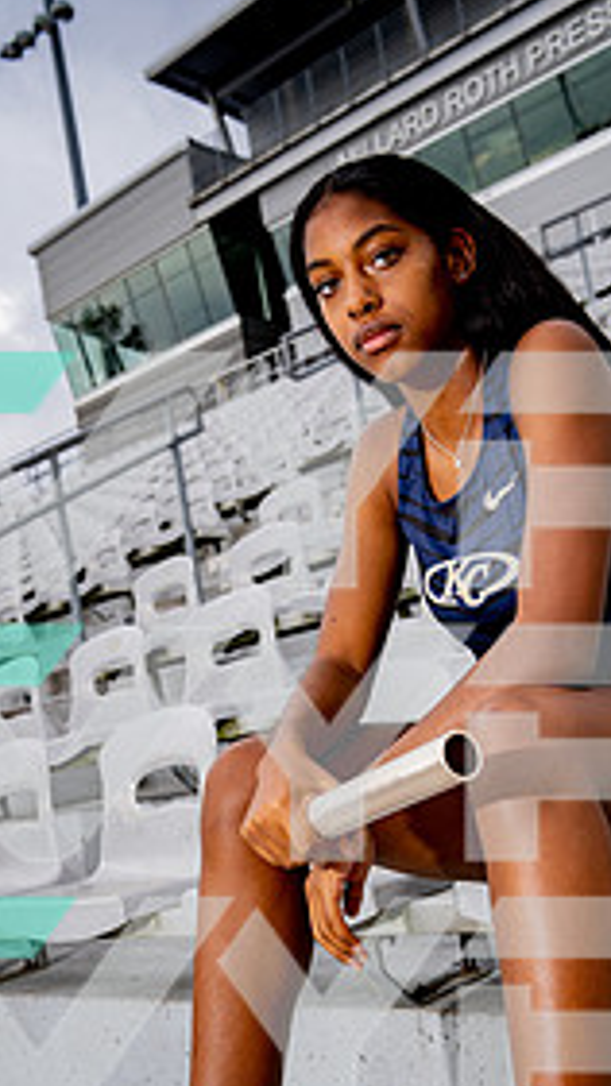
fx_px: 1210
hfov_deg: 28.1
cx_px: 422
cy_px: 746
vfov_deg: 47.4
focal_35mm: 42
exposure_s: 1/250
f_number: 4.5
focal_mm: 25
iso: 200
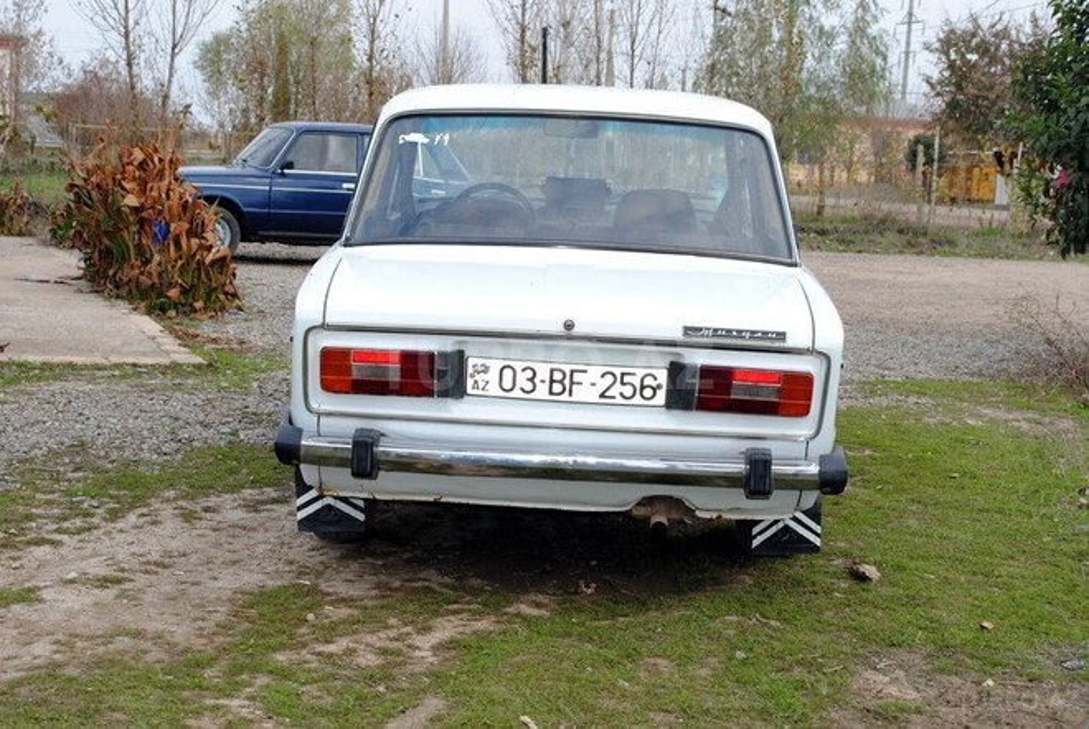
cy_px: 364
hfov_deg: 35.0
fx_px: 1727
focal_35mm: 57
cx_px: 544
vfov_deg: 23.9
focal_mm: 38
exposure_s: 1/125
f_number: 9
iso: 200
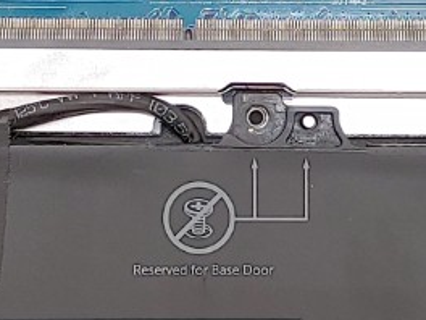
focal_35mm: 180
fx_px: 2215
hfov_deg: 11.0
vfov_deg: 8.2
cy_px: 171
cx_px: 248
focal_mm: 4.36
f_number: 1.8
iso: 50
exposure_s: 1/81
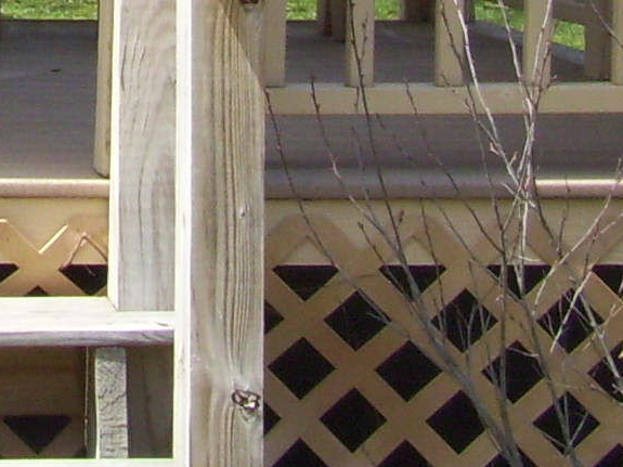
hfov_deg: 9.8
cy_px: -620
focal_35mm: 195
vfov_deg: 7.2
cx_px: -379
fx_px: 3509
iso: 80
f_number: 5.6
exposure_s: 1/125
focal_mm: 5.7
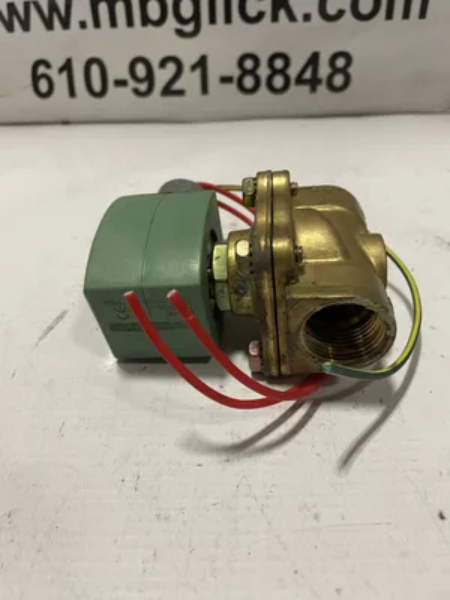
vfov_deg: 67.3
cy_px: 300
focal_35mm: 26
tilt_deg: -39.7
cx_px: 225
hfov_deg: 53.1
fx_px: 451
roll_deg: +1.4
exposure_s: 1/60
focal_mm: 4.2
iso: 160
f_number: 1.6
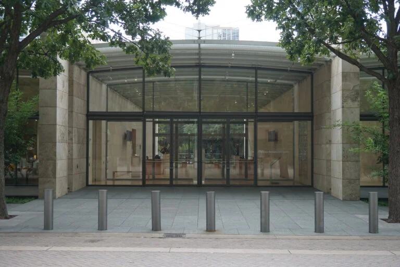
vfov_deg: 27.3
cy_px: 134
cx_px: 200
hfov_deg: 40.0
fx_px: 550
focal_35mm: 50
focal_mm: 33
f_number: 5
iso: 500
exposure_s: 1/160
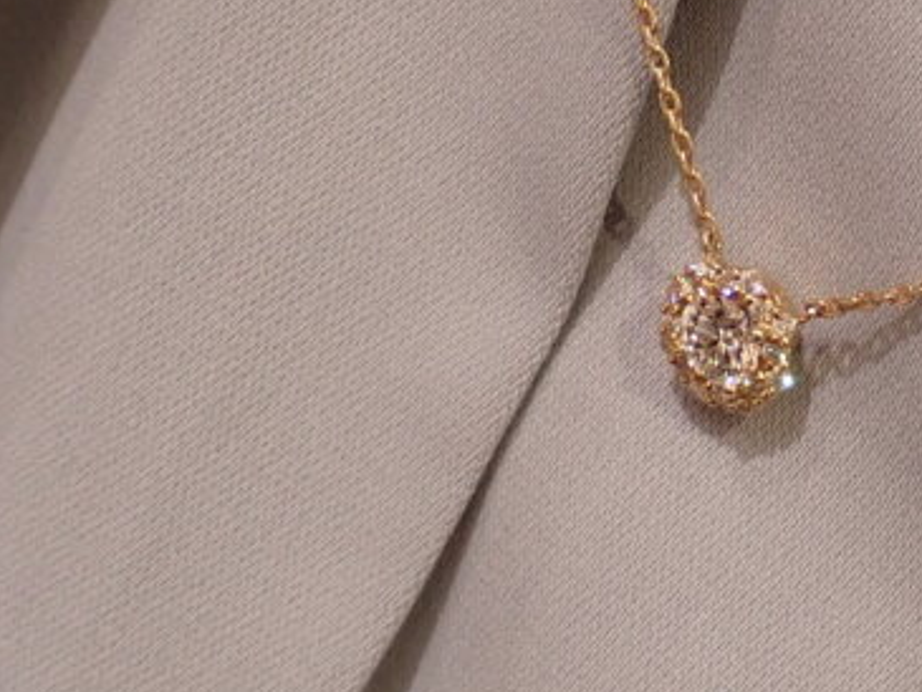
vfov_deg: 7.3
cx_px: 844
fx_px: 5435
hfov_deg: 9.6
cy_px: 308
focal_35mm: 204
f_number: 3.6
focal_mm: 11.09
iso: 320
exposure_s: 1/60
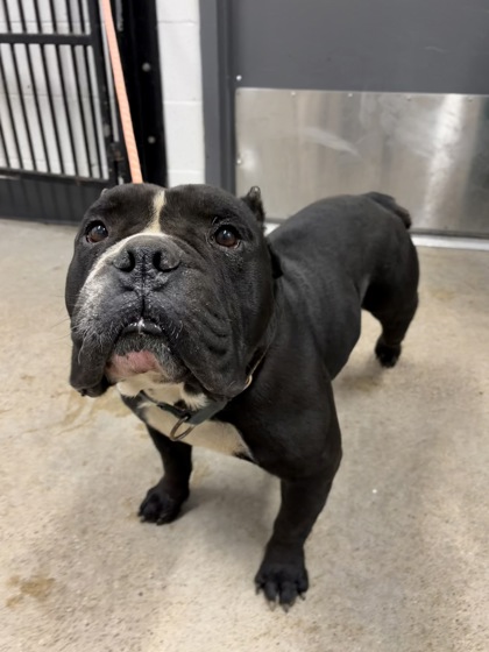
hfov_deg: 53.1
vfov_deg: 67.3
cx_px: 244
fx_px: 490
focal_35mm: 26
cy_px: 326
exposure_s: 1/60
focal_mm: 5.96
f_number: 1.6
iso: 250
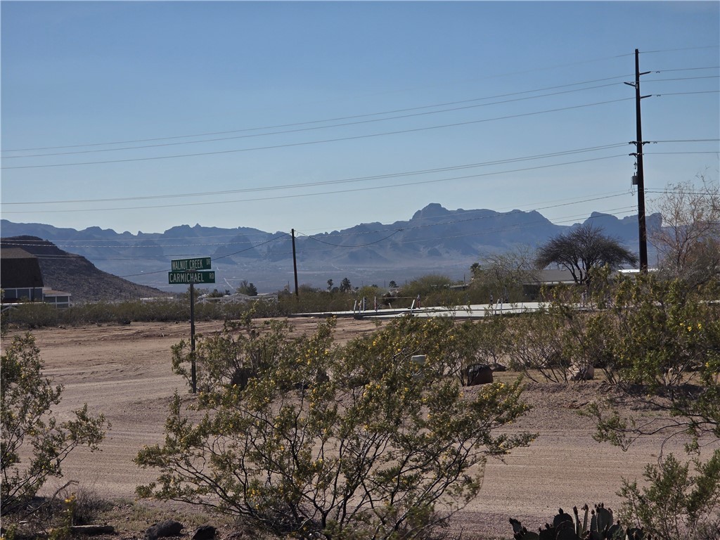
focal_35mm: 115
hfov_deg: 17.1
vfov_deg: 12.9
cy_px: 270
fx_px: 2392
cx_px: 360
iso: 64
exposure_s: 1/4420
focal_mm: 18.6
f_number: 3.4
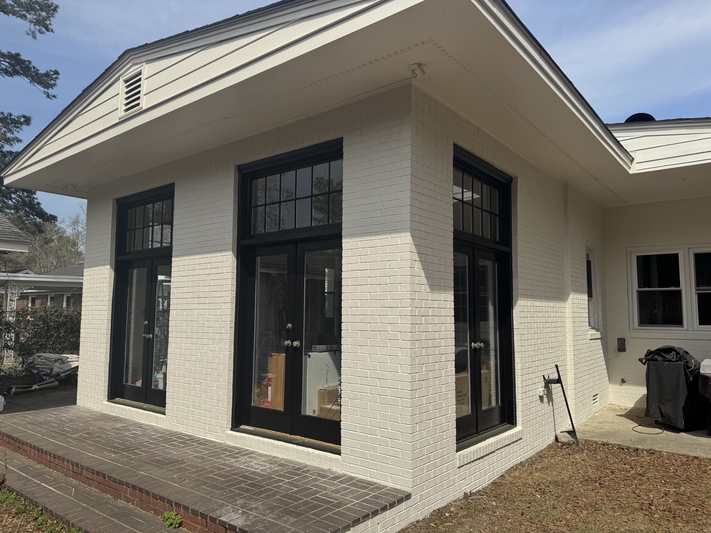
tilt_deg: +4.3
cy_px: 266
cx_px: 356
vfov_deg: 56.8
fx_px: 493
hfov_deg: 71.6
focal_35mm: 24
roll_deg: -1.1
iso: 80
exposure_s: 1/5348
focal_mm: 6.76
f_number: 1.78
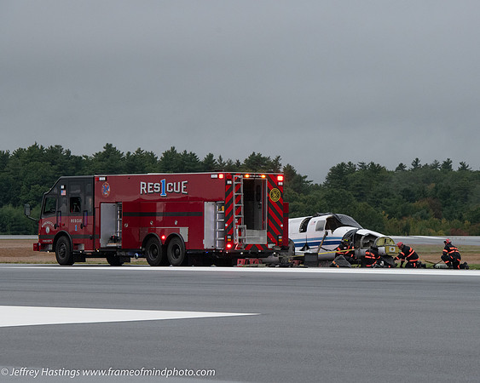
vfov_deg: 8.3
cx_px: 340
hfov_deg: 10.4
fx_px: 2641
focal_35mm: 186
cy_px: 206
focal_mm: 135
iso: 1600
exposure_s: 1/800
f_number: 8
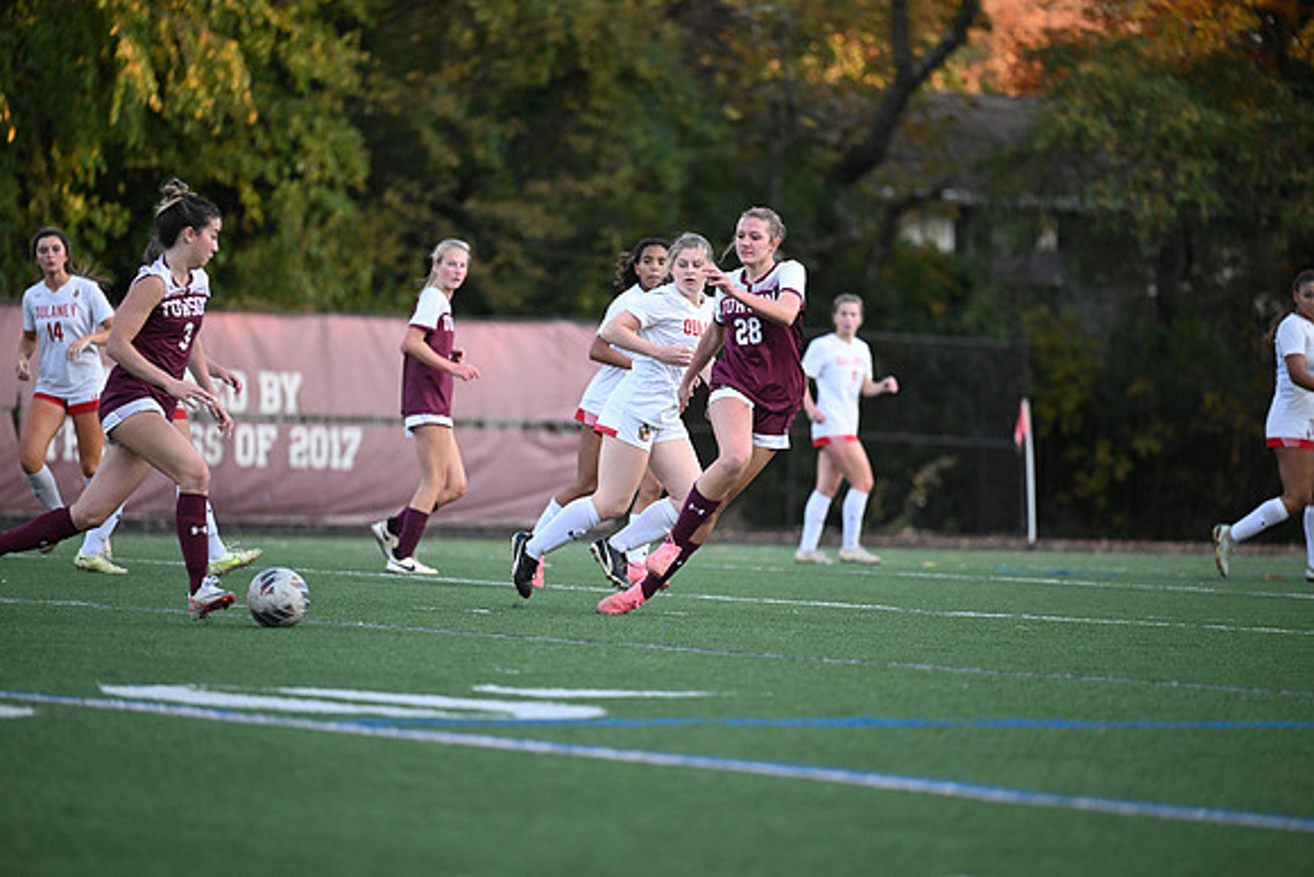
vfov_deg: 6.9
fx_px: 7301
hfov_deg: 10.3
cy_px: 438
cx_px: 657
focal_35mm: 200
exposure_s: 1/2500
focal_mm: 200
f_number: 2.8
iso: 2000
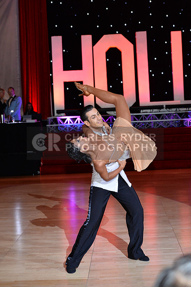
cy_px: 144
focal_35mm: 70
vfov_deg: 28.9
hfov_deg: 19.4
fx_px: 559
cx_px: 96
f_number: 5
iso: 2000
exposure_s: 1/250
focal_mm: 70
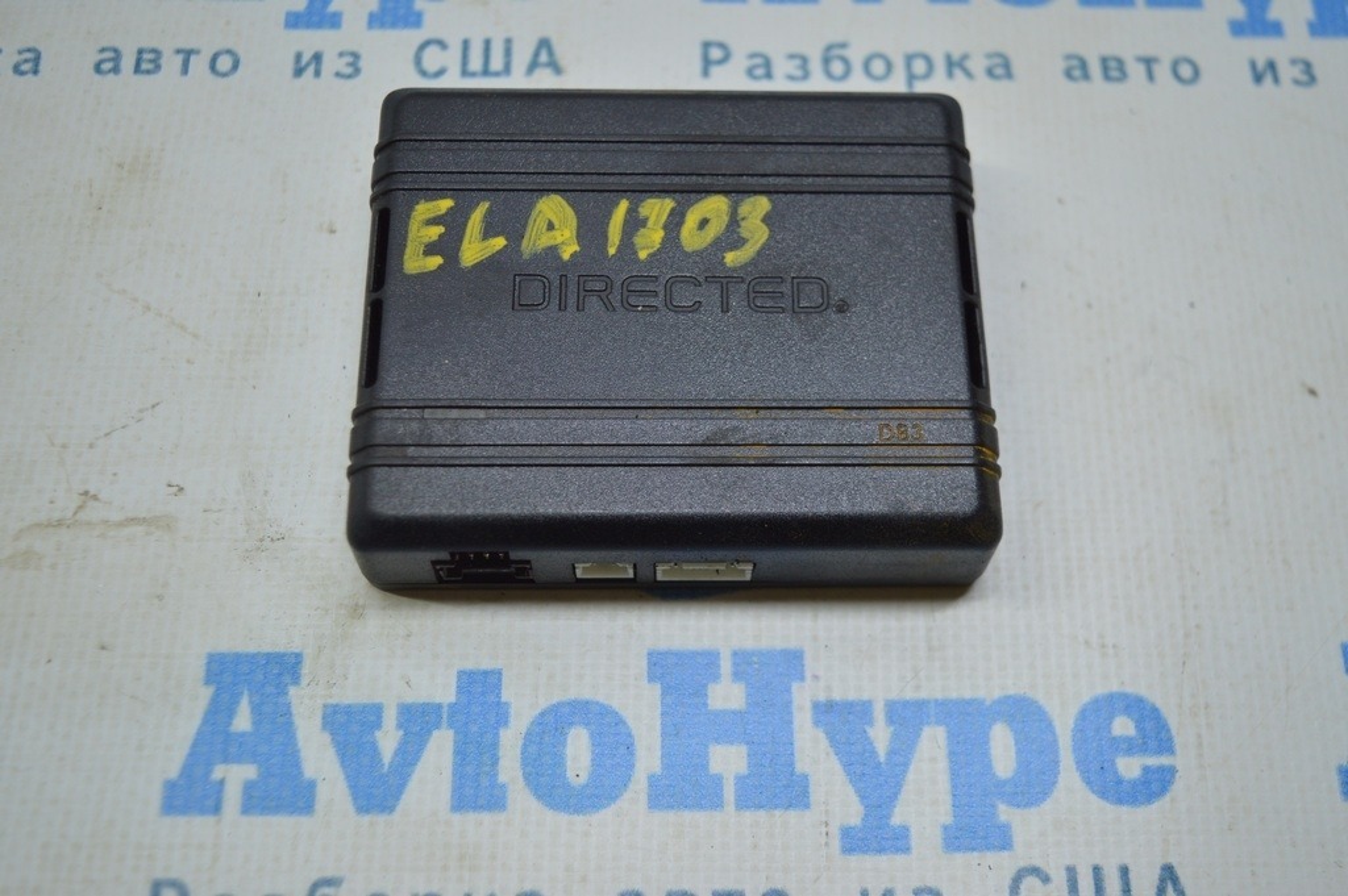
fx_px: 1459
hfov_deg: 49.6
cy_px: 448
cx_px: 674
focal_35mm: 39
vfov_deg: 34.2
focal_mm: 26
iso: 400
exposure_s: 1/100
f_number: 4
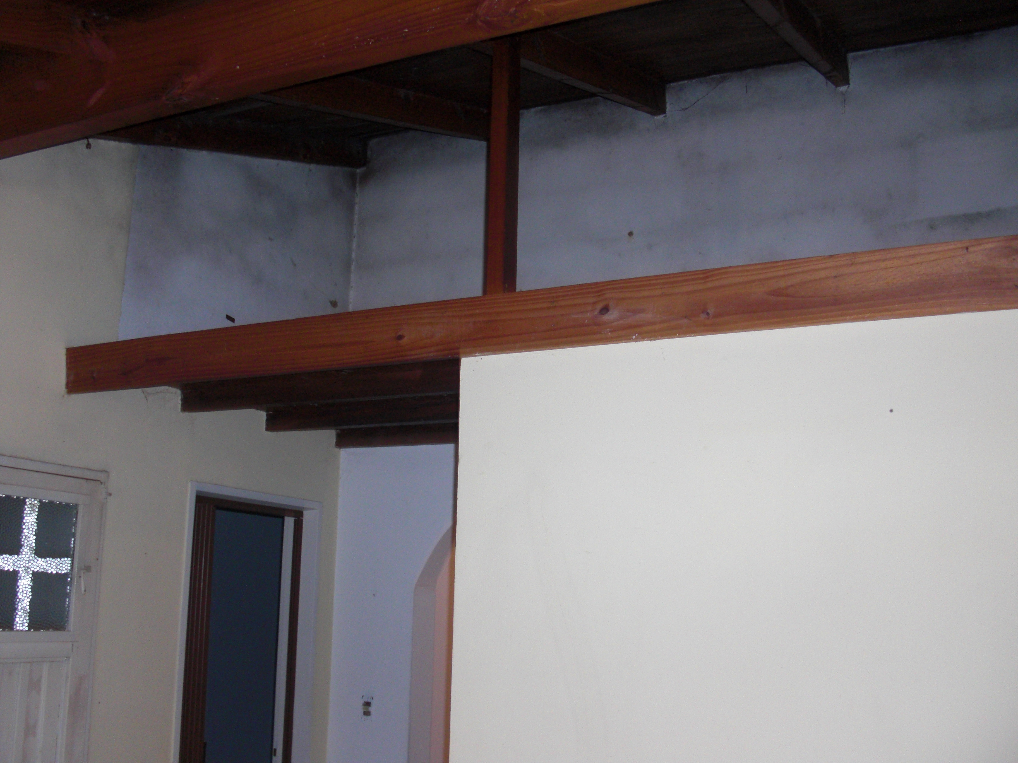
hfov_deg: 51.4
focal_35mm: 36
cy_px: 382
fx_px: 1059
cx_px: 509
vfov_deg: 39.7
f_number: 2.8
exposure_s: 1/60
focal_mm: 6.3
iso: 200
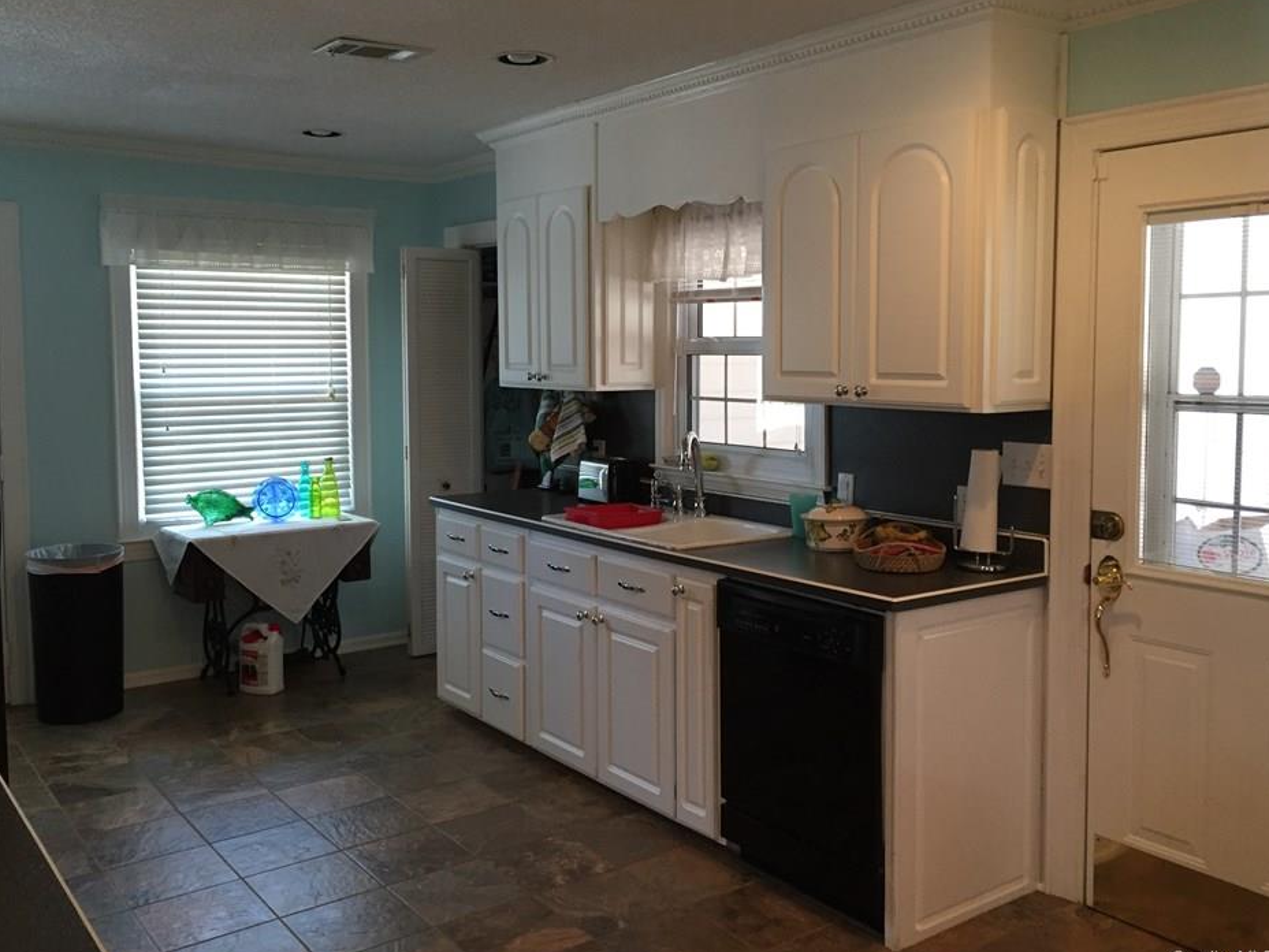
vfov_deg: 44.1
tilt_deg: -7.3
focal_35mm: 32
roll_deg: -0.3
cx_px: 629
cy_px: 446
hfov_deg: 56.8
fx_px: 1173
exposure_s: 1/30
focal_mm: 4.15
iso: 50
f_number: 2.2
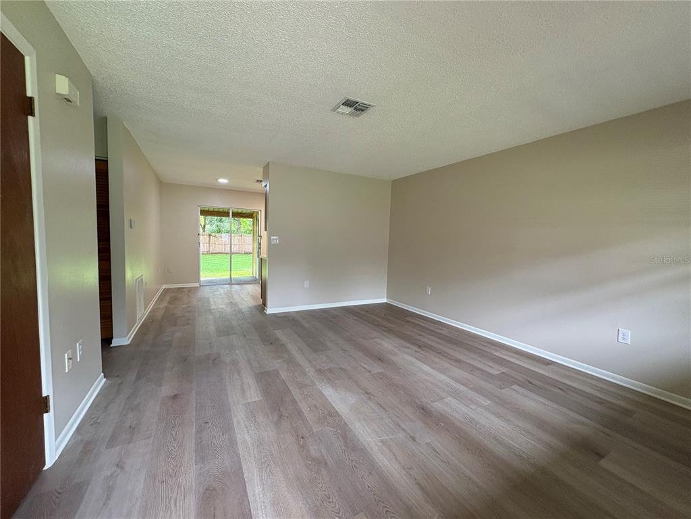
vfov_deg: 85.7
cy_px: 260
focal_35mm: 14
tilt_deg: -3.9
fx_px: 279
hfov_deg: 102.1
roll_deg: -1.2
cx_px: 346
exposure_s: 1/99
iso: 200
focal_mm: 2.22
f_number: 2.2
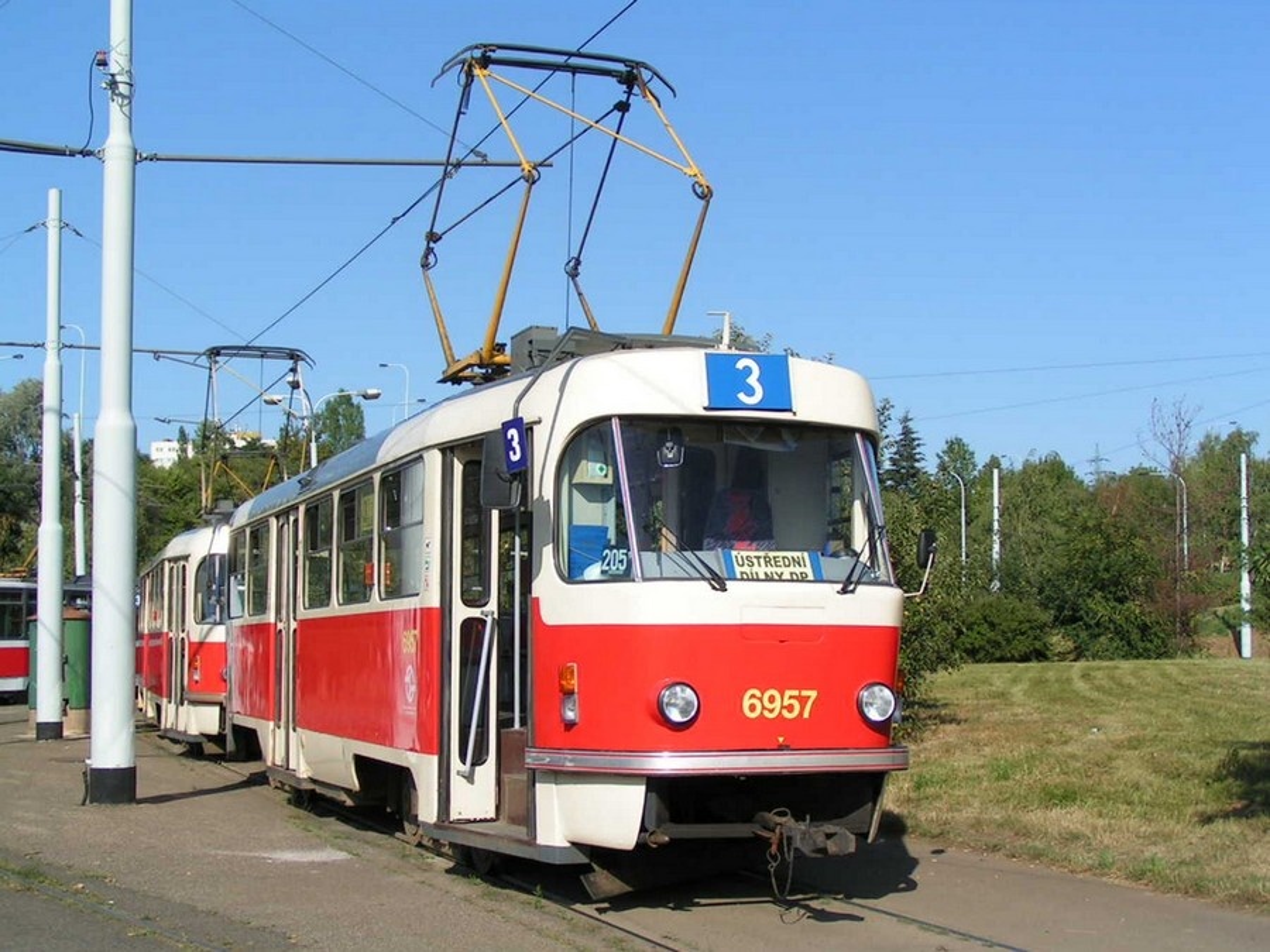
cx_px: 635
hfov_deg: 36.8
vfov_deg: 28.0
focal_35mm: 52
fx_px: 1908
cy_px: 476
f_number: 4
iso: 50
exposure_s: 1/1000
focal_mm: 8
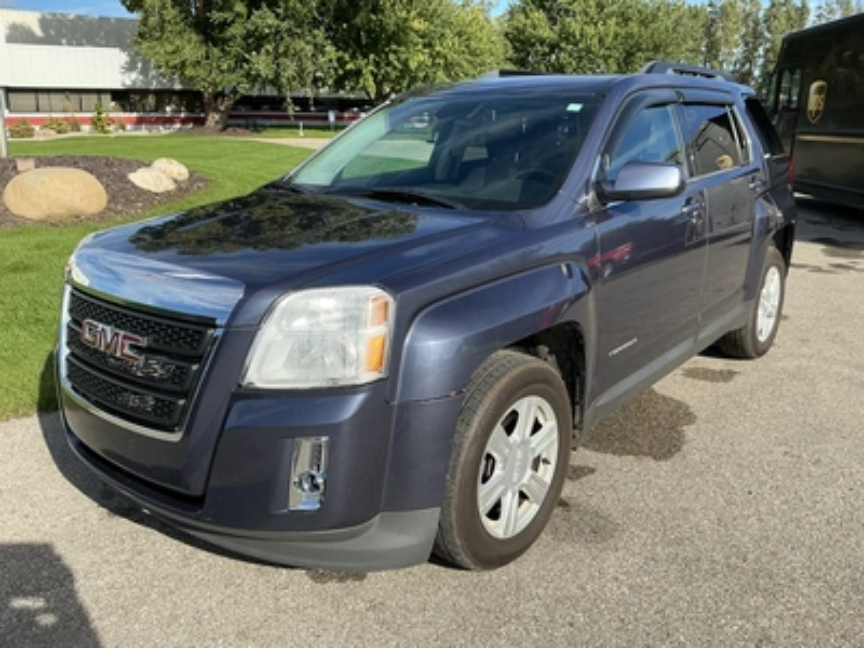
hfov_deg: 63.4
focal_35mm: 28
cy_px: 324
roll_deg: -0.7
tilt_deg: -16.5
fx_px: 699
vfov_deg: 49.7
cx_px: 432
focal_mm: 3
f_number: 1.8
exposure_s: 1/1250
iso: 25
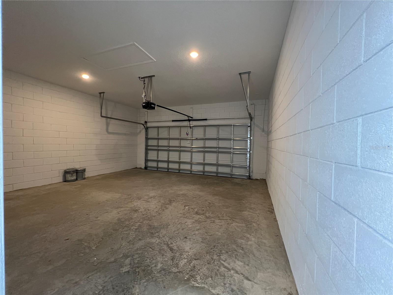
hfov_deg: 106.2
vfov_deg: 89.9
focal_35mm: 13
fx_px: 148
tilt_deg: -1.5
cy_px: 148
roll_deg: -0.7
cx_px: 196
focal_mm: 1.57
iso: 400
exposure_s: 1/60
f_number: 1.8
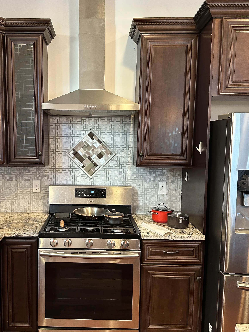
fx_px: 307
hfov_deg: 43.6
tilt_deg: -4.5
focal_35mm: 32
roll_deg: -1.0
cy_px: 169
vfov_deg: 56.8
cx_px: 86
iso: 320
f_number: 1.78
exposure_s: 1/60
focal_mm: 6.86
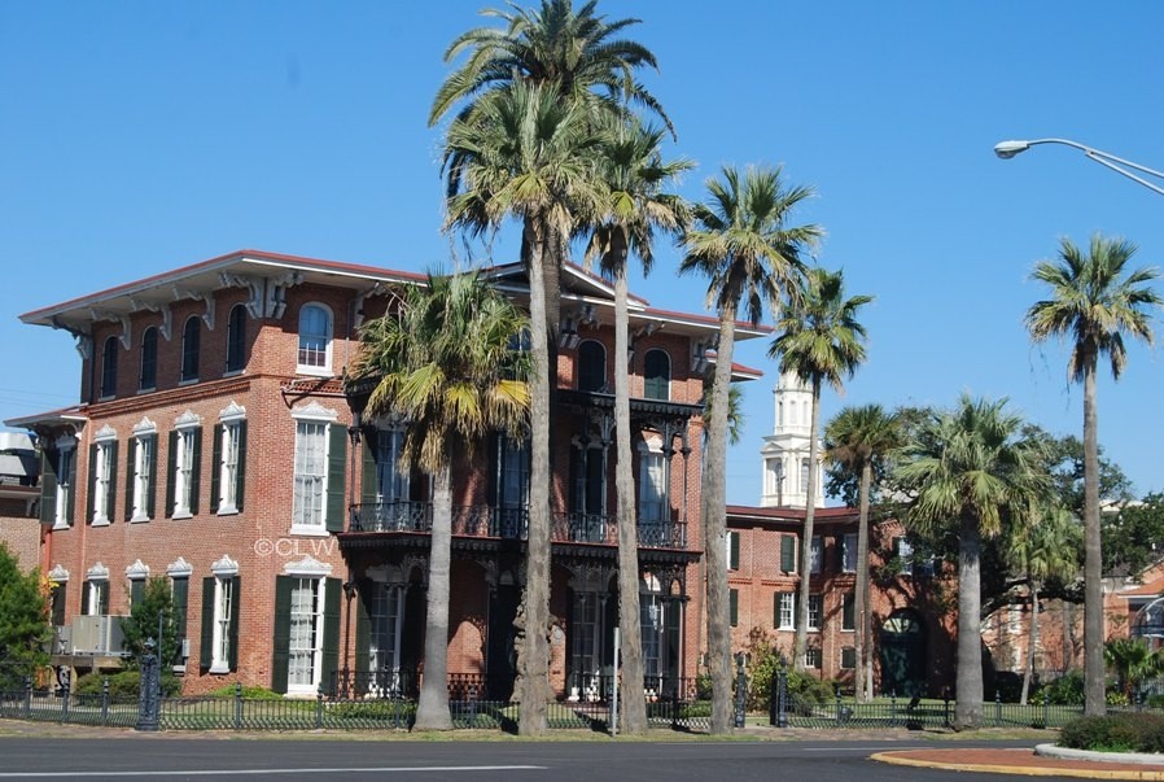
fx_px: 2187
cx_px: 582
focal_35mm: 68
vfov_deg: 20.3
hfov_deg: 29.8
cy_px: 391
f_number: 10
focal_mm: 45
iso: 140
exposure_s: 1/250
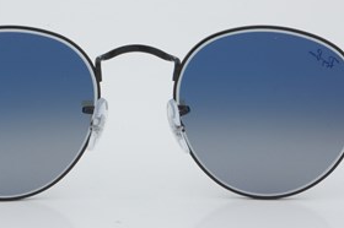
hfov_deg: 17.4
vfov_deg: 11.6
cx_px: 139
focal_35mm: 118
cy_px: 116
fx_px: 1123
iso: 100
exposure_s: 1/4
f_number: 29
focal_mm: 55
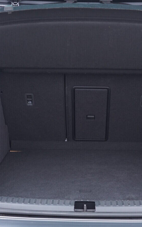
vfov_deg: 34.5
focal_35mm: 59
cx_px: 84
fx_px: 365
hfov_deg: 22.0
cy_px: 117
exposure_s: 1/40
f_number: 2.8
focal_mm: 24
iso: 500
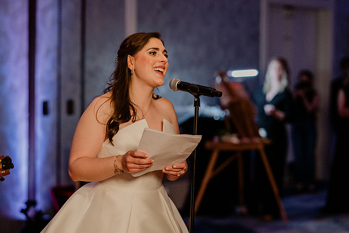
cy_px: 116
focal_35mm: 106
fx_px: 1030
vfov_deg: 12.9
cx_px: 174
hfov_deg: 19.2
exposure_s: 1/640
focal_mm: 105
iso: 4000
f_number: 2.8
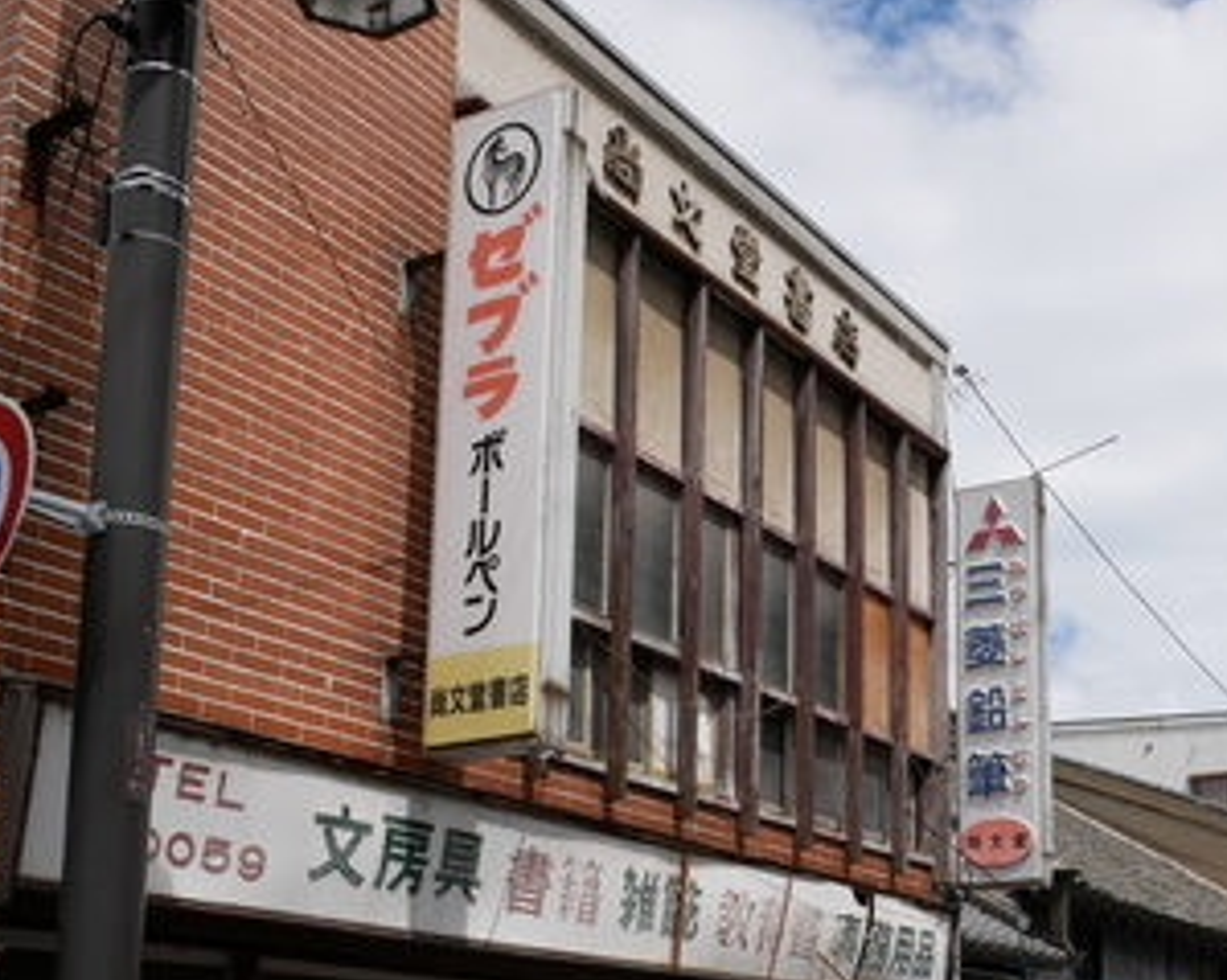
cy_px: 830
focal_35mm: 47
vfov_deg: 31.0
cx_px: 845
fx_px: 1706
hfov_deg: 39.0
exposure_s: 1/640
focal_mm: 12
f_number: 8
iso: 200
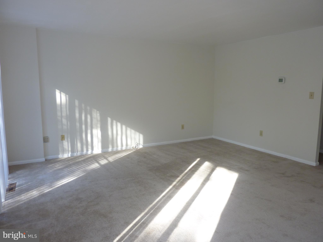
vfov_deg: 54.9
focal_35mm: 25
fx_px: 233
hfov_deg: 69.4
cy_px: 121
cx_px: 162
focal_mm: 4.1
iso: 100
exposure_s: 1/30
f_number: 3.3
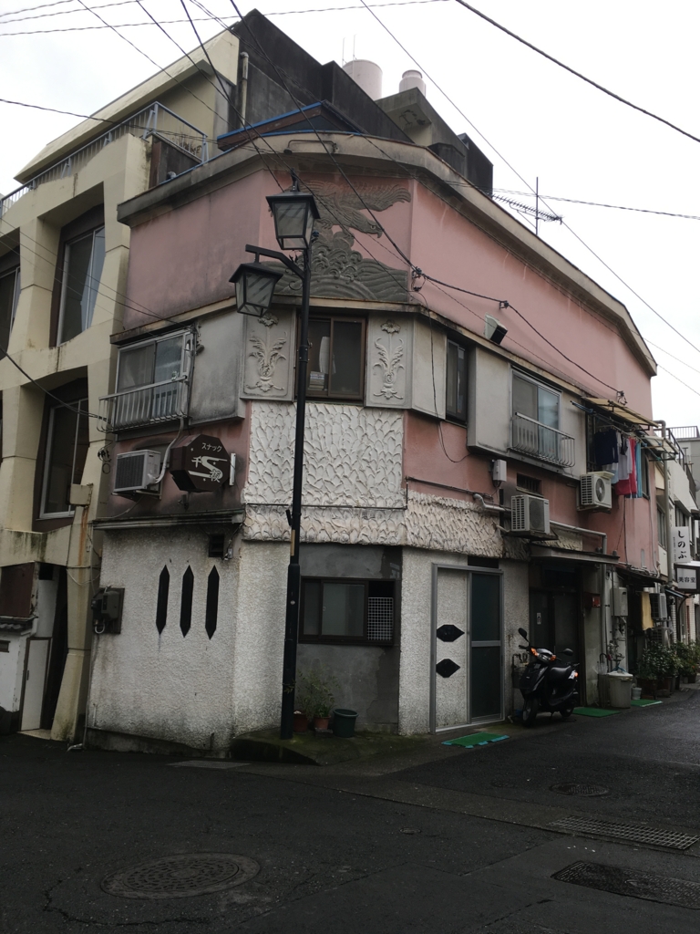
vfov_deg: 61.7
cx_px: 350
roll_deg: -1.0
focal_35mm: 29
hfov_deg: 48.2
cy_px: 467
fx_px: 782
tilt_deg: +10.1
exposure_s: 1/205
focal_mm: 4.15
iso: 25
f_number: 2.2
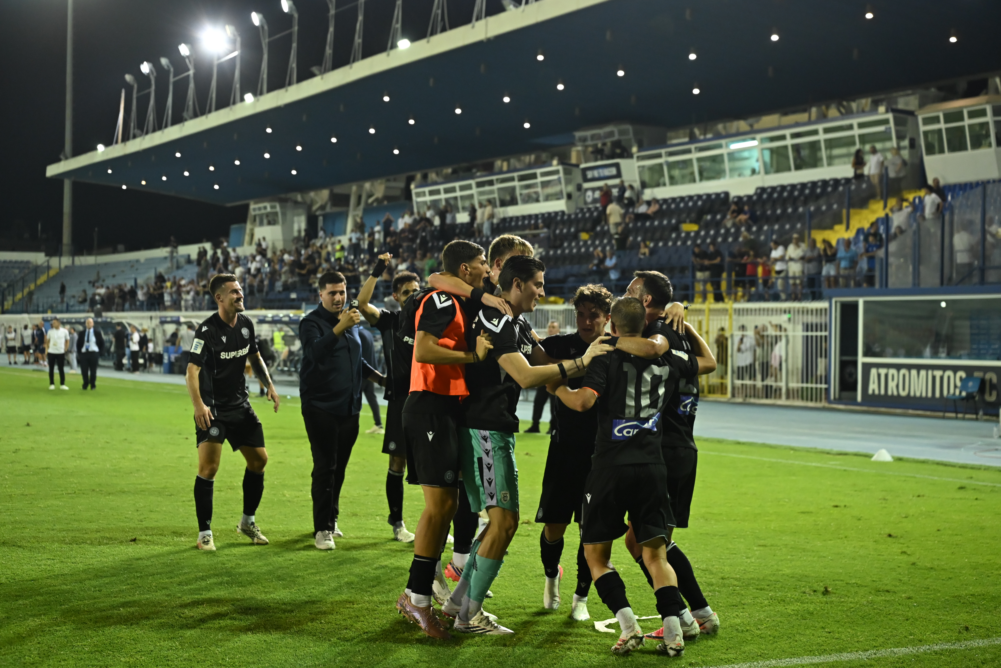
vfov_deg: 24.2
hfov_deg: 35.6
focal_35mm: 56
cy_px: 334
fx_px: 1557
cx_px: 500
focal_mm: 56
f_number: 3.5
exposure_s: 1/500
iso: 3200
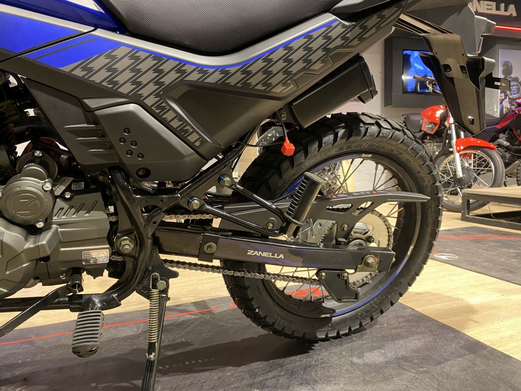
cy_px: 196
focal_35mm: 26
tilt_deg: -5.4
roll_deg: +1.4
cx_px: 260
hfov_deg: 67.3
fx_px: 391
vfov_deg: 53.1
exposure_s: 1/33
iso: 320
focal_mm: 4.25
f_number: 1.8
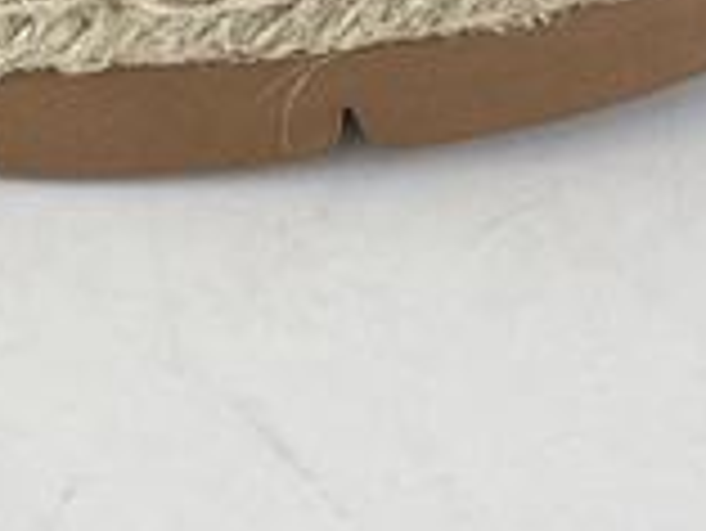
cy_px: -1287
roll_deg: +2.2
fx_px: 4062
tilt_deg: -27.9
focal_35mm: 199
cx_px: 4
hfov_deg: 9.9
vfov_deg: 6.5
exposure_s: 1/137
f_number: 1.6
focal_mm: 4.2
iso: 32
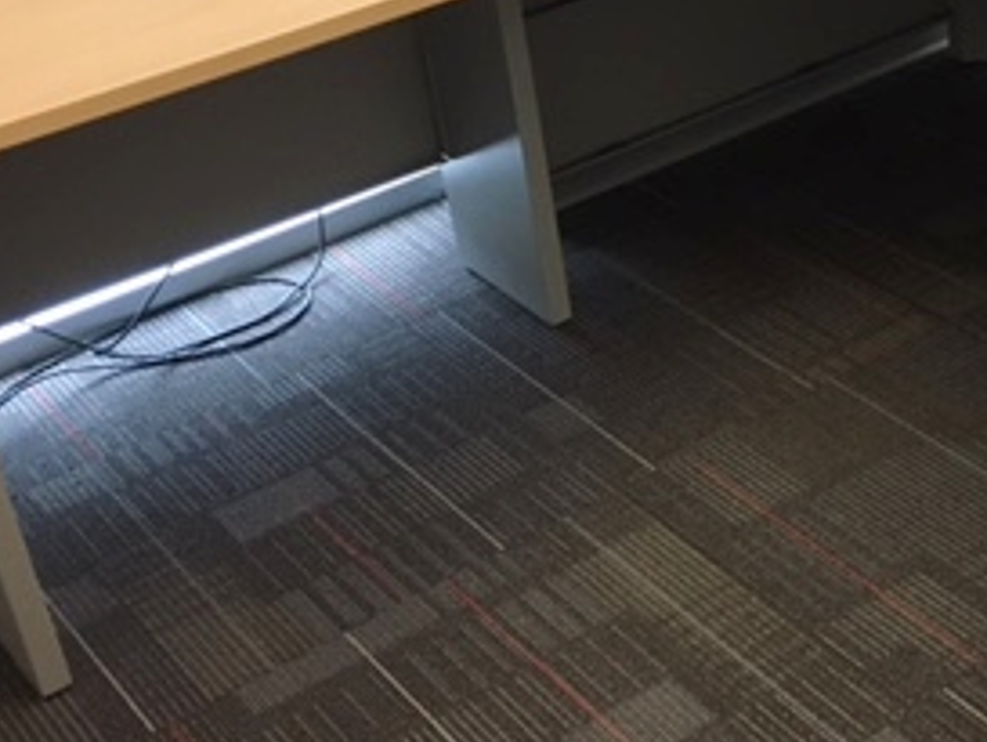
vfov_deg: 21.6
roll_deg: +2.1
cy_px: 315
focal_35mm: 68
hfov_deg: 27.7
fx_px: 1940
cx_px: 853
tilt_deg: -30.9
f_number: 2.2
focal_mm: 4.15
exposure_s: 1/24
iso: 200
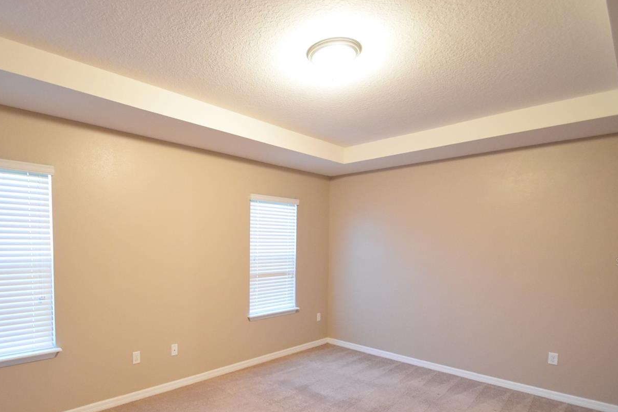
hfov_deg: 83.0
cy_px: 262
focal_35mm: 20
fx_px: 343
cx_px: 250
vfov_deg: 61.0
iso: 2200
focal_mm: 10
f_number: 3.5
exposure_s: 1/60
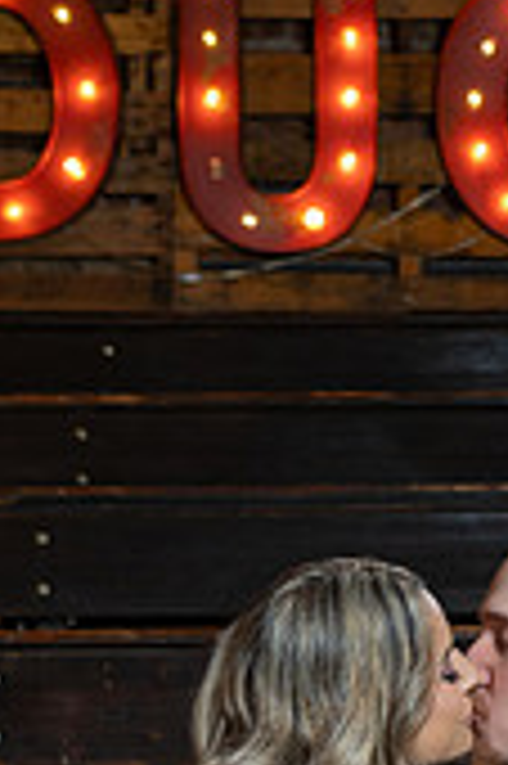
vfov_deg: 17.7
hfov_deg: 11.9
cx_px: 481
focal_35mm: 114
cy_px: 702
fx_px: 2418
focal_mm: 43
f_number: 4
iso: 800
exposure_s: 1/60
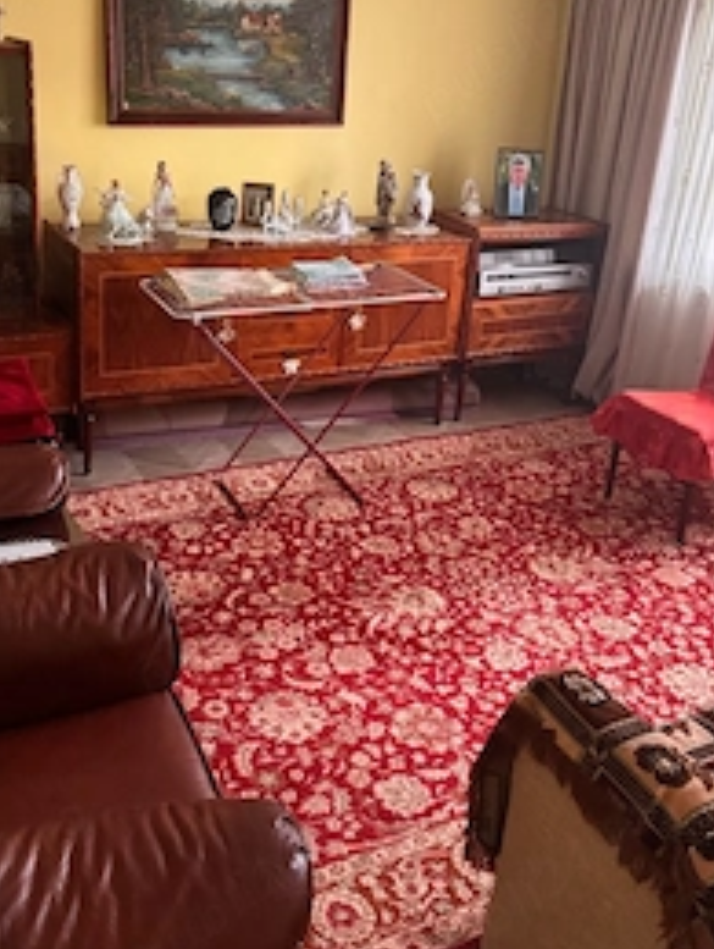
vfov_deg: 49.6
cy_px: 363
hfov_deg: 38.7
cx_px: 326
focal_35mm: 37
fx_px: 1015
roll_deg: -4.8
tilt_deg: -18.2
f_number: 1.78
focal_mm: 6.76
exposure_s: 1/42
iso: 800
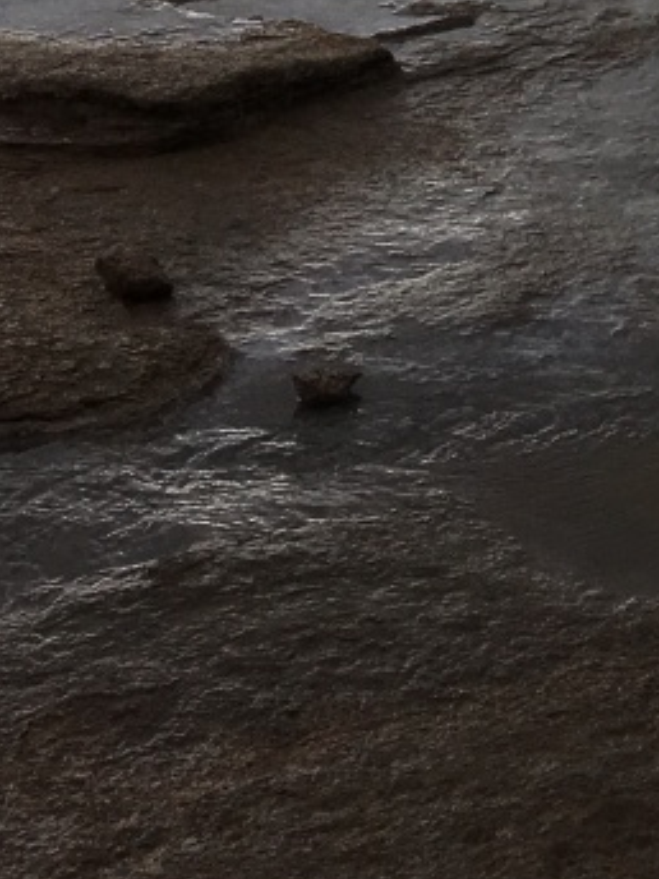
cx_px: 1139
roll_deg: +1.8
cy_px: -446
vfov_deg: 15.7
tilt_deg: -9.8
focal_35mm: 115
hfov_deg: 12.0
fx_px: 2919
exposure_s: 1/368
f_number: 2.2
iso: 25
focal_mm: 4.15
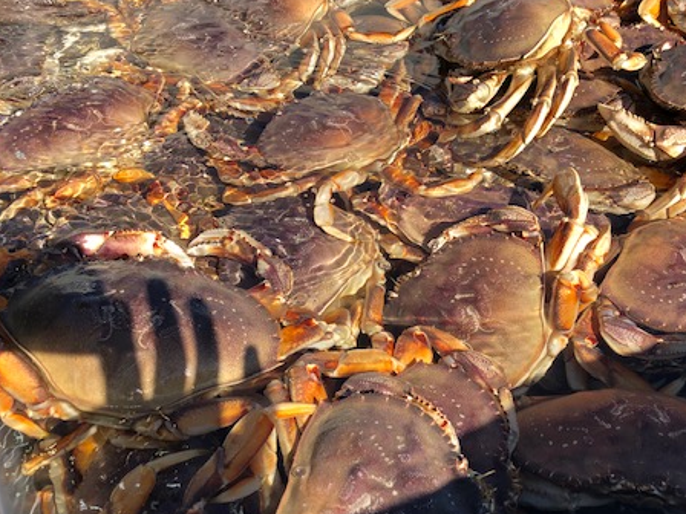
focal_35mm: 40
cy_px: 314
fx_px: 793
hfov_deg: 46.7
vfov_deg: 35.8
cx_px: 375
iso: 20
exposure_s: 1/960
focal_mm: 3.99
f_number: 1.8
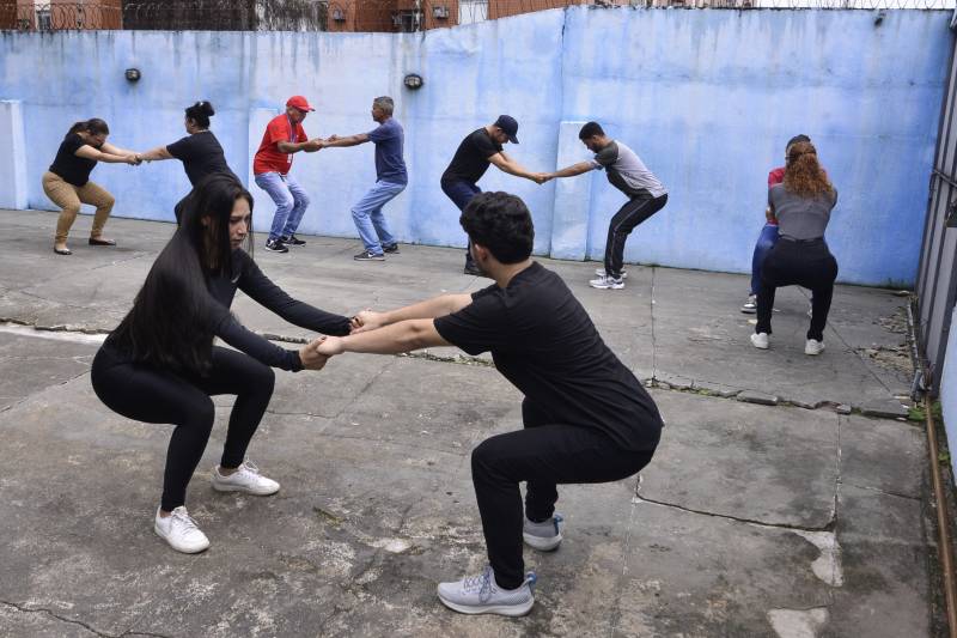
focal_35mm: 24
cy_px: 319
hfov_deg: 73.8
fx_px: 638
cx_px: 478
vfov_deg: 53.1
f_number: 11
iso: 1000
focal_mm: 24
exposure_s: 1/500
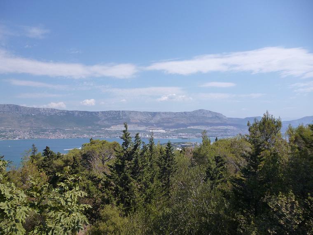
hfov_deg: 63.4
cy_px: 118
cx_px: 156
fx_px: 253
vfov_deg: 49.7
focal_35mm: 28
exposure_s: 1/125
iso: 160
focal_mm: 5
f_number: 9
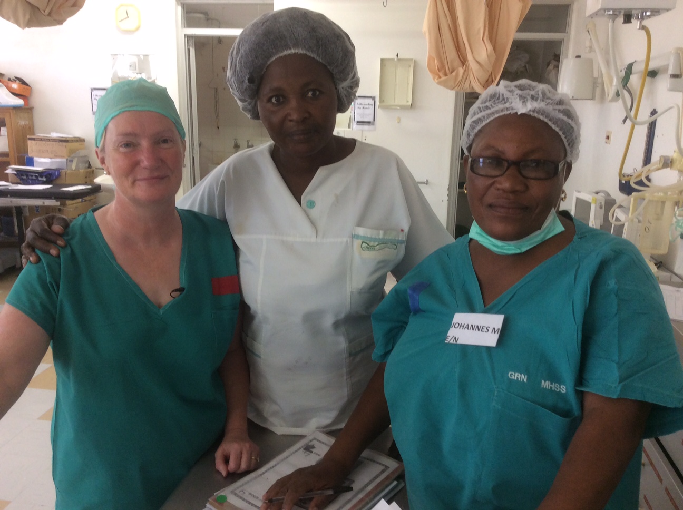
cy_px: 255
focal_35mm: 32
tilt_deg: -14.2
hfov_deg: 56.9
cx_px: 342
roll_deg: -0.6
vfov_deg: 44.1
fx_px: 630
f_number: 2.4
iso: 64
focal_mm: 3.3
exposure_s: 1/25
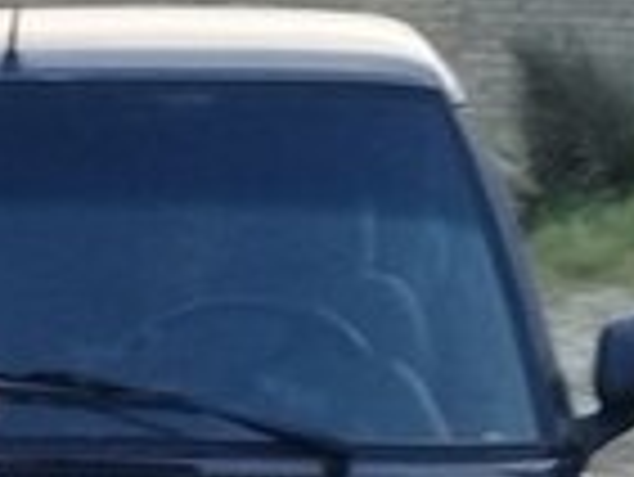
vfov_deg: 10.0
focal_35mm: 145
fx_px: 2658
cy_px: 637
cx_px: -193
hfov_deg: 13.1
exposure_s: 1/50
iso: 80
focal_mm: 3.3
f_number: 2.2
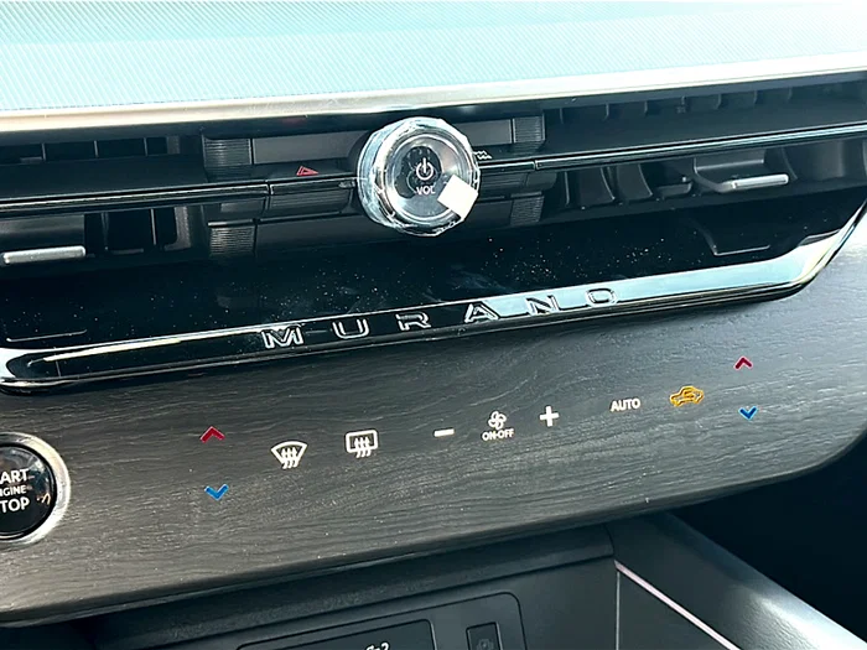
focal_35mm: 51
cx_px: 434
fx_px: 1277
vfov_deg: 28.6
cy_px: 325
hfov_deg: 37.5
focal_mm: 6.86
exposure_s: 1/101
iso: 80
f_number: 1.78
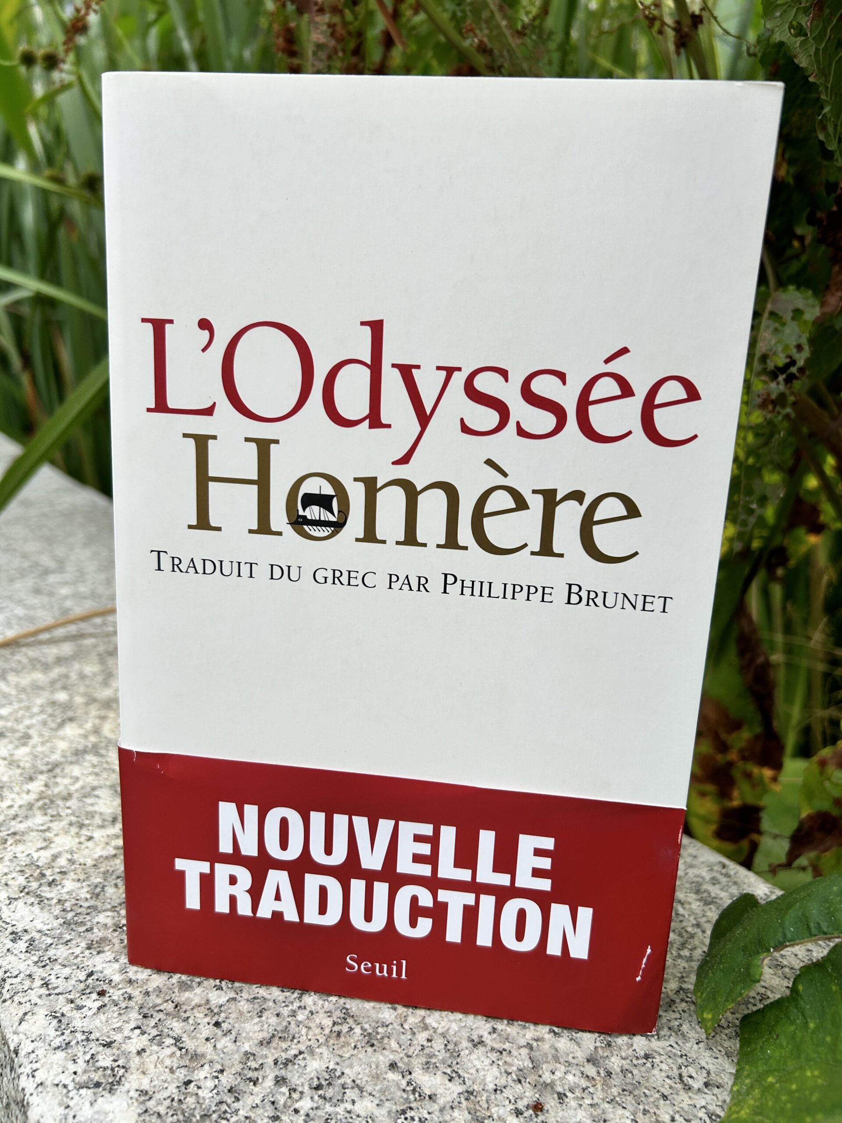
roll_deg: -4.2
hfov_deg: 53.1
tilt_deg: -14.0
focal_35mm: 26
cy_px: 562
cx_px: 421
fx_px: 843
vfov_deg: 67.3
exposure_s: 1/1488
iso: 50
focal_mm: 5.7
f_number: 1.5
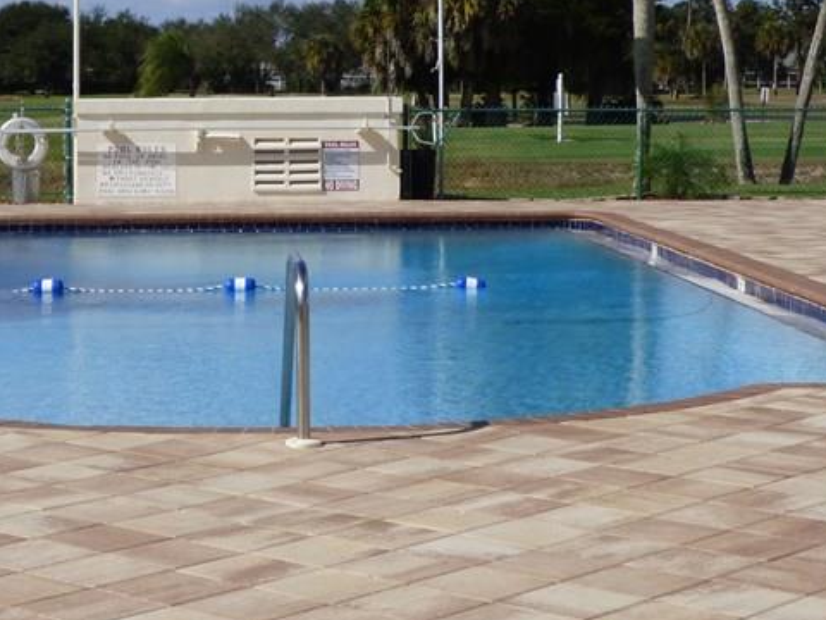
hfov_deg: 20.4
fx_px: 2291
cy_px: 232
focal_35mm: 96
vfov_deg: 15.4
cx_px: 327
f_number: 3.7
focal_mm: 7.79
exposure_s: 1/2000
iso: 100
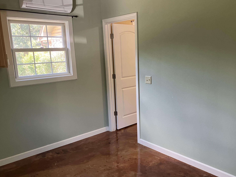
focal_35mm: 32
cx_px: 129
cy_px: 99
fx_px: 218
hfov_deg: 56.7
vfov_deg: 44.1
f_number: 1.8
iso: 160
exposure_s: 1/60
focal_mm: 3.99
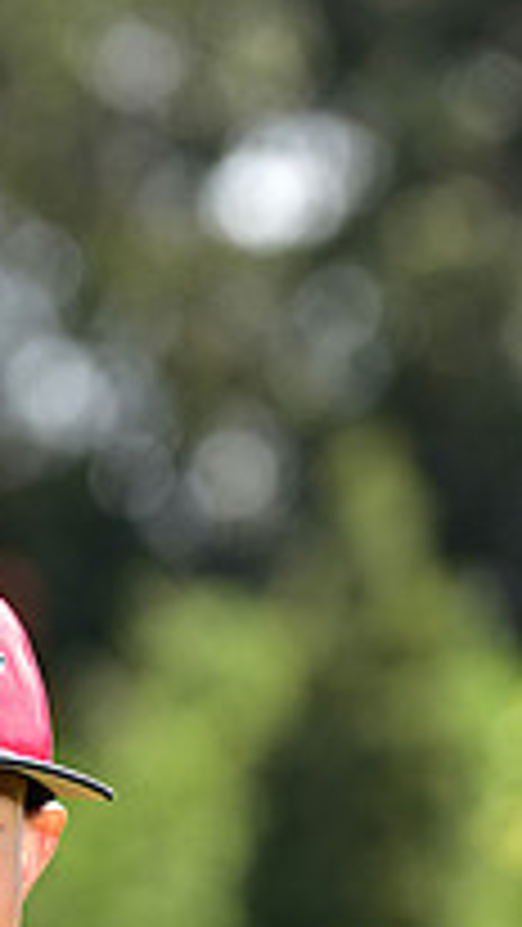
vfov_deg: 3.6
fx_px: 14506
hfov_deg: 2.1
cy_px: 1287
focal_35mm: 590
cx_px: -133
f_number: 5
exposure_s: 1/200
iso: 80
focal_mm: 200
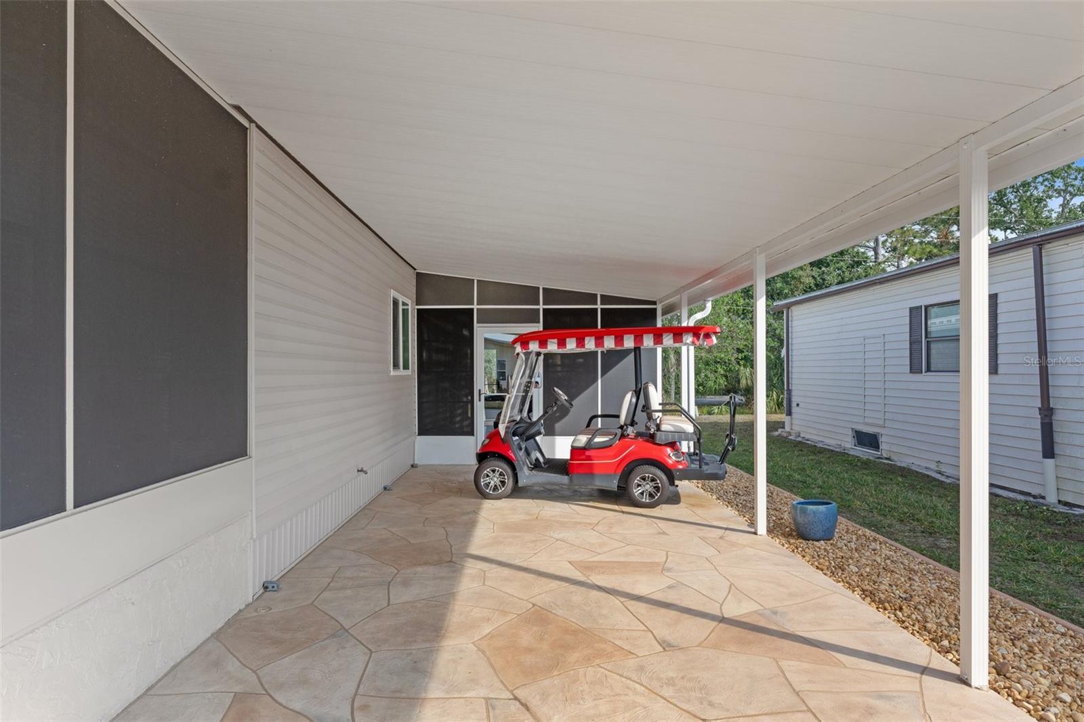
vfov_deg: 61.3
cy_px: 361
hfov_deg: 83.3
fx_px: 610
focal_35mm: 20
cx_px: 542
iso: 100
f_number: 8
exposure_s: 1/100
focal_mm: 13.5
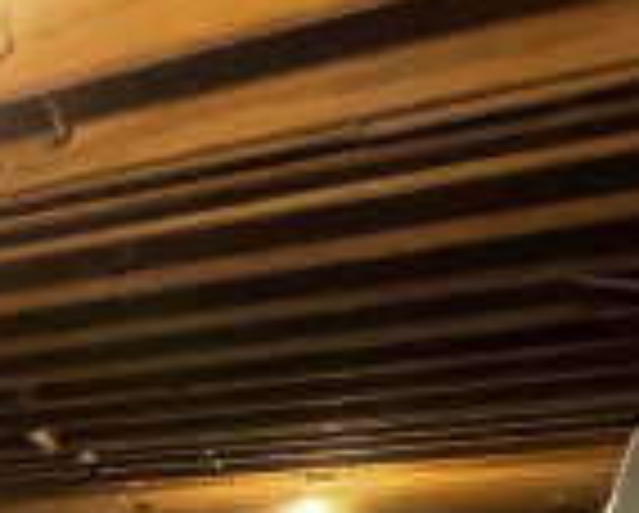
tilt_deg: -18.4
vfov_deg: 17.2
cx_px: -785
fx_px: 1212
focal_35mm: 64
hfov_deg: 16.7
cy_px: 1035
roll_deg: -0.9
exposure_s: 1/60
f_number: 2.2
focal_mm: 2.22
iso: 1250
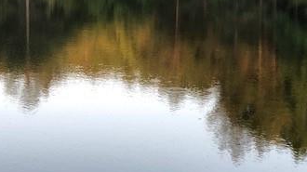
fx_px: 895
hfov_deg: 19.2
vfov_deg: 10.8
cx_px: 54
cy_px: -23
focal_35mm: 110
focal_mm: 6
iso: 20
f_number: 2.4
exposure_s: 1/40
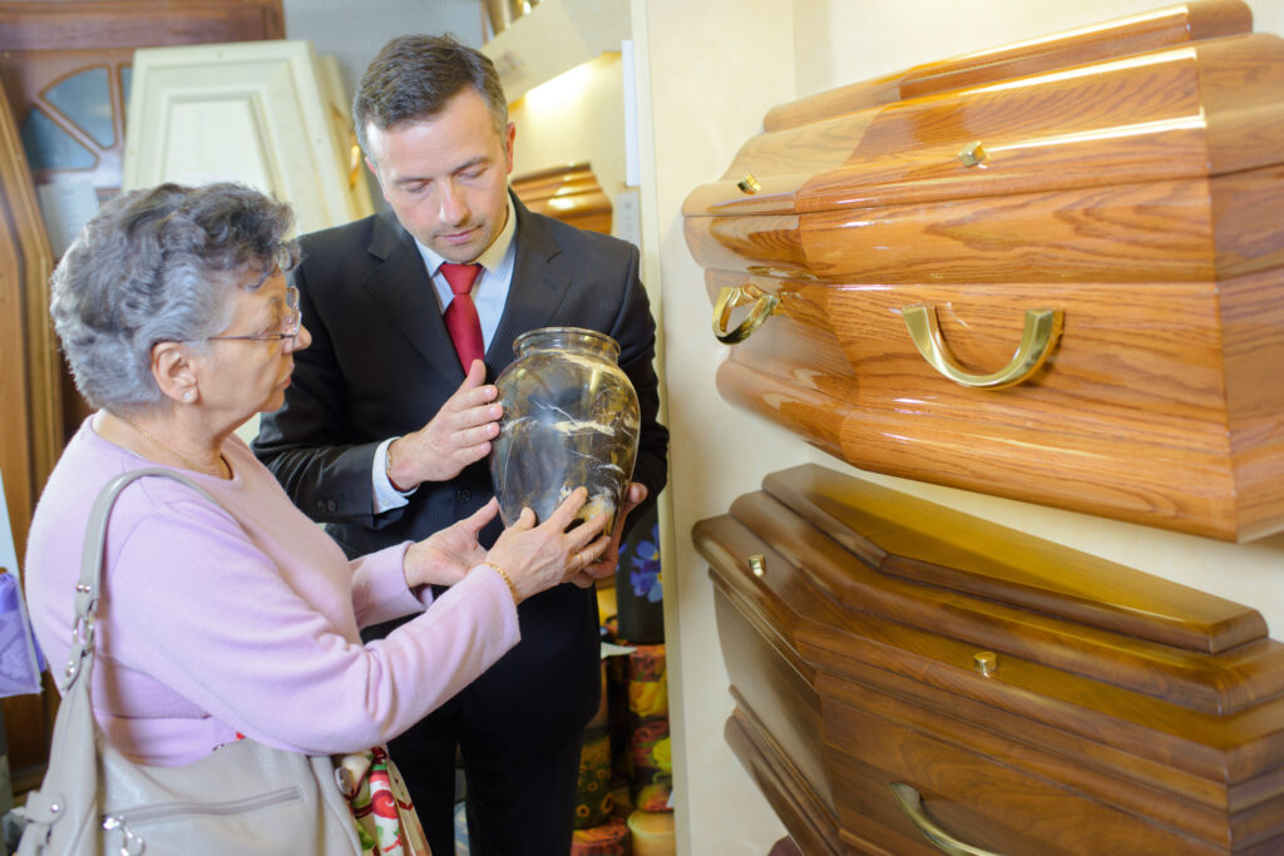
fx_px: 1248
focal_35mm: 35
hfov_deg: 54.4
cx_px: 642
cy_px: 428
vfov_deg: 37.9
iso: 250
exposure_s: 1/80
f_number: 3.2
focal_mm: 35
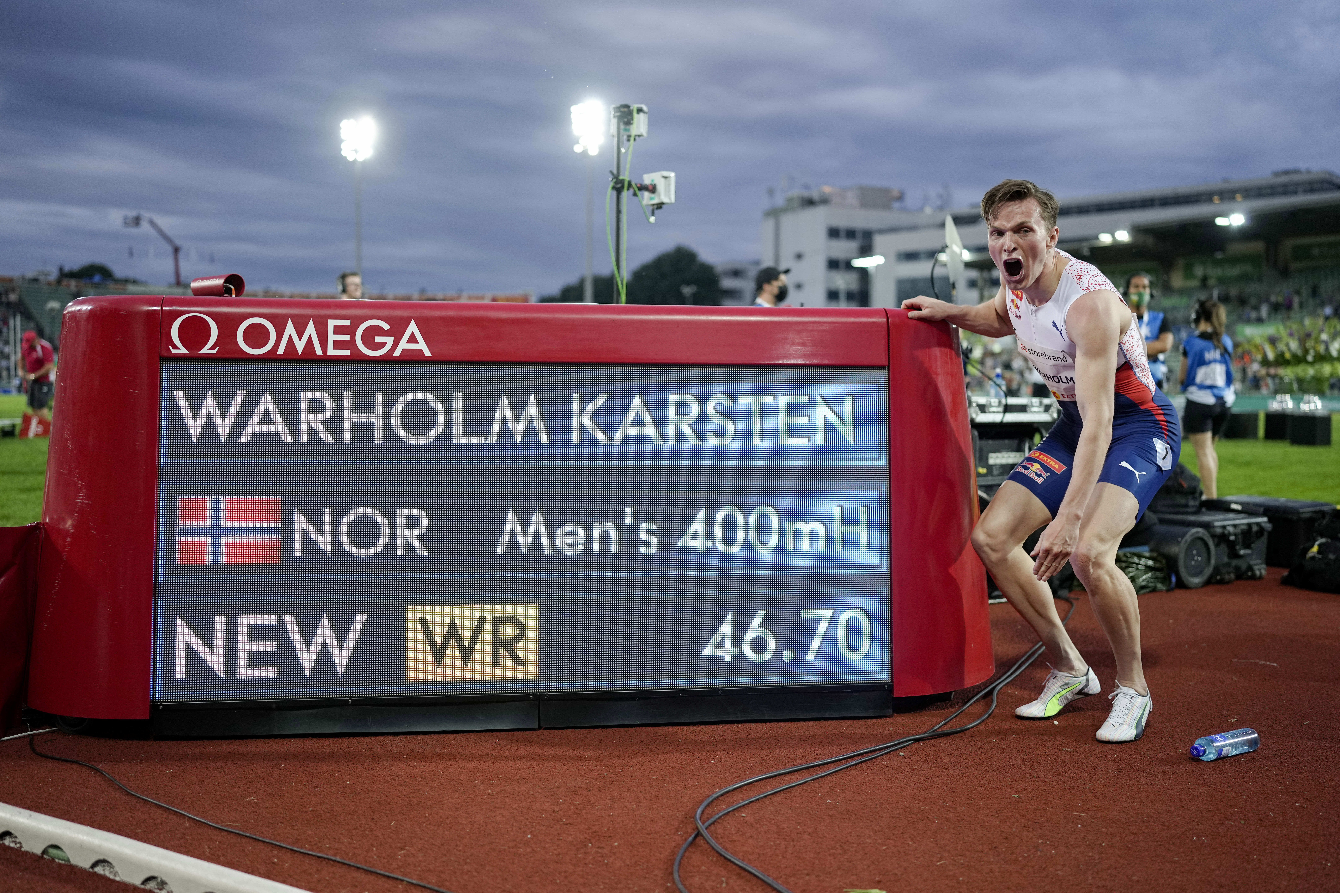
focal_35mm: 35
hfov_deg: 54.4
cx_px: 670
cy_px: 446
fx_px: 1303
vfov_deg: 37.9
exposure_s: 1/1250
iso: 640
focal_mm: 35
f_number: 1.4
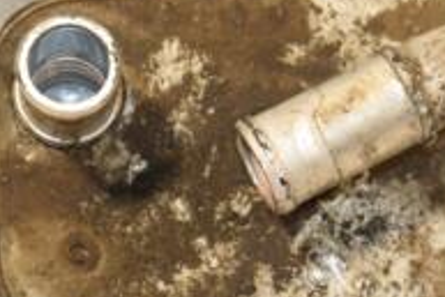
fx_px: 4614
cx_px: 281
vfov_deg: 3.7
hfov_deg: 5.5
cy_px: 168
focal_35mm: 373
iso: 800
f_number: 5.6
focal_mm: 80
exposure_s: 1/200
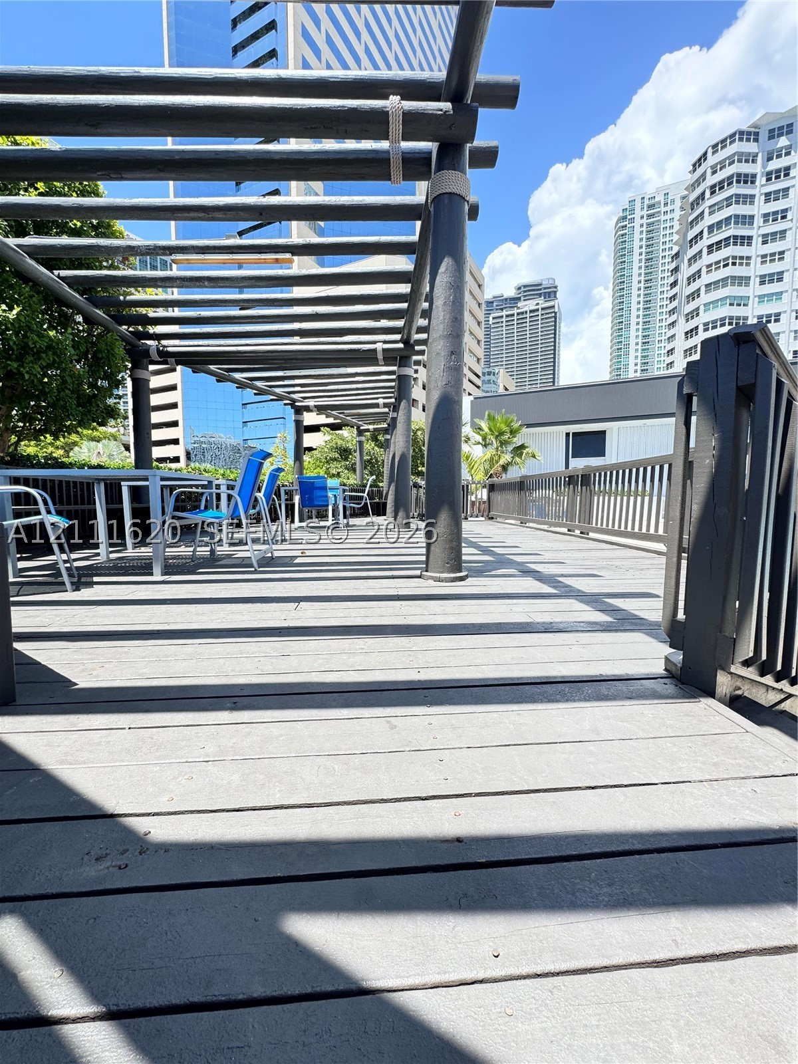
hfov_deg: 85.7
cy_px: 532
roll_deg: +0.1
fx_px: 430
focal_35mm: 14
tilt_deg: -4.0
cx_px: 399
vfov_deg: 102.1
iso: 40
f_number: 2.2
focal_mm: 2.22
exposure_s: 1/423
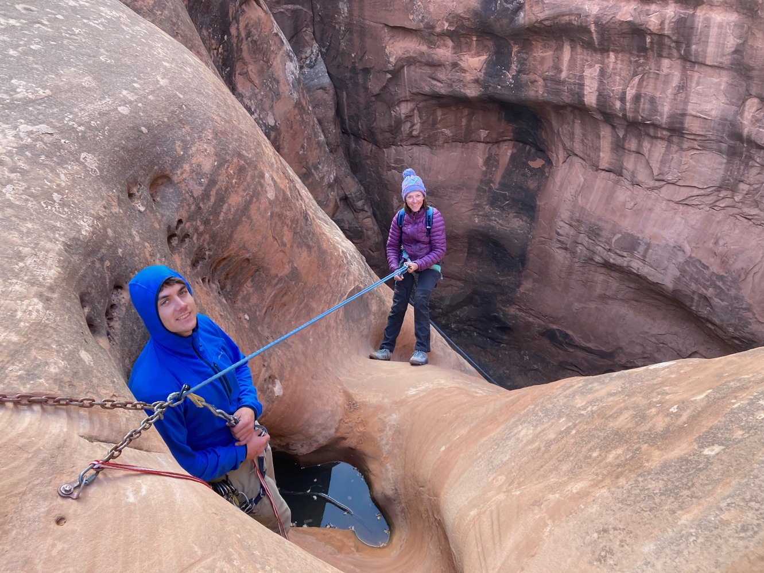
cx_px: 382
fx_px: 618
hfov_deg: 63.4
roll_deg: +7.0
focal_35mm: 28
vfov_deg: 49.7
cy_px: 286
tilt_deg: -40.6
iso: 40
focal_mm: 3.99
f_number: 1.8
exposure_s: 1/121
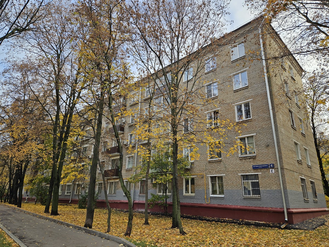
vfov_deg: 58.9
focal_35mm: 23
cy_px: 124
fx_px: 219
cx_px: 164
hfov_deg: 73.9
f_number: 1.8
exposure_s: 1/384
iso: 25
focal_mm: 5.4
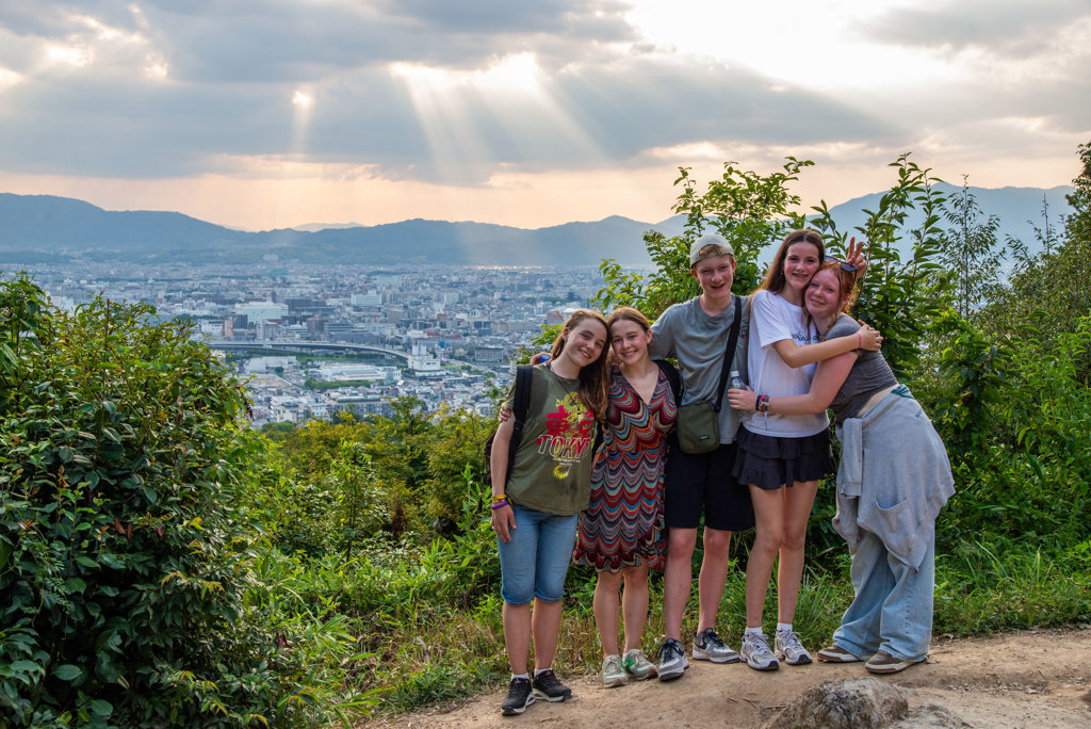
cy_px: 364
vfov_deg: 30.6
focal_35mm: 44
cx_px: 546
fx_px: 1334
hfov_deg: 44.5
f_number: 7.1
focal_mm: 44
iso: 320
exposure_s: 1/125
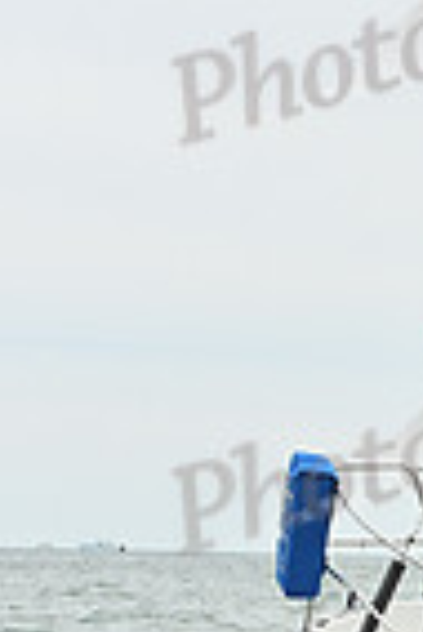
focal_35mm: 285
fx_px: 5011
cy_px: 608
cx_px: 1033
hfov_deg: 4.7
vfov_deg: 7.2
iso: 320
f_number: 5.6
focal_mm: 70
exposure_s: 1/1600
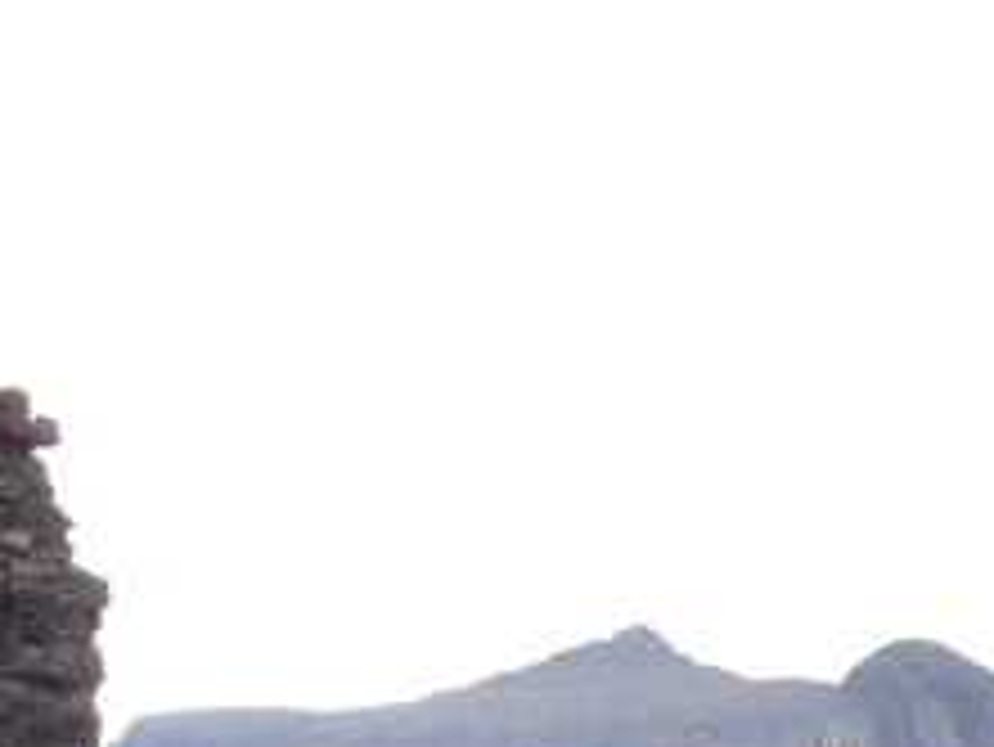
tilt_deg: +0.9
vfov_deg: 9.0
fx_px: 4396
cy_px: 1602
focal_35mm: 153
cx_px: -432
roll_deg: +3.0
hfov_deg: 12.4
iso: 50
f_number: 2.4
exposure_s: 1/183
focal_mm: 4.12
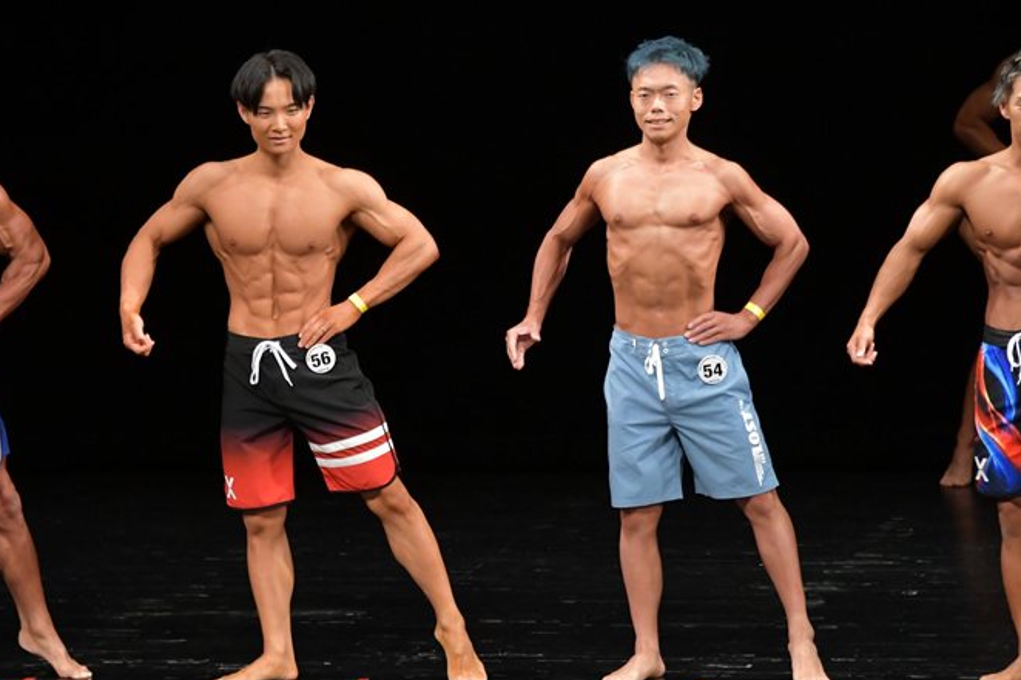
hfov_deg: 6.5
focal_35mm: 316
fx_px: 8959
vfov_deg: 4.3
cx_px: 451
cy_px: 348
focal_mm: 180
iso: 3200
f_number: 5.6
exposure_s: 1/400
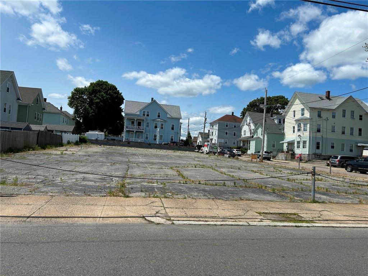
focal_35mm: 26
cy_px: 138
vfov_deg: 53.1
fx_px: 276
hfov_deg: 67.3
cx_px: 184
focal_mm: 5.7
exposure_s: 1/7463
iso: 50
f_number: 1.5
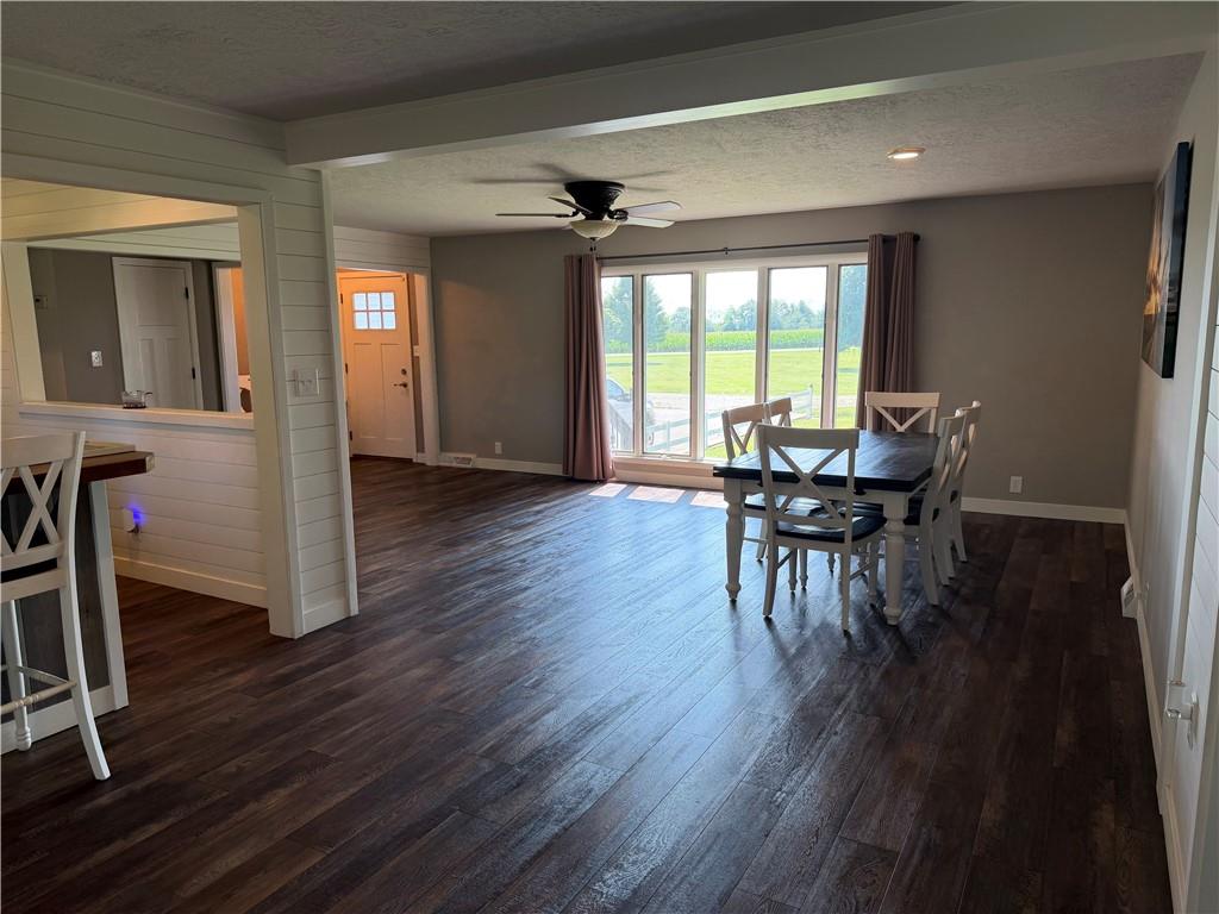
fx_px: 845
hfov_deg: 71.6
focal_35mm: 24
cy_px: 457
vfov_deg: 56.8
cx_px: 610
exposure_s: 1/189
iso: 100
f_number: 1.78
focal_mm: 6.76
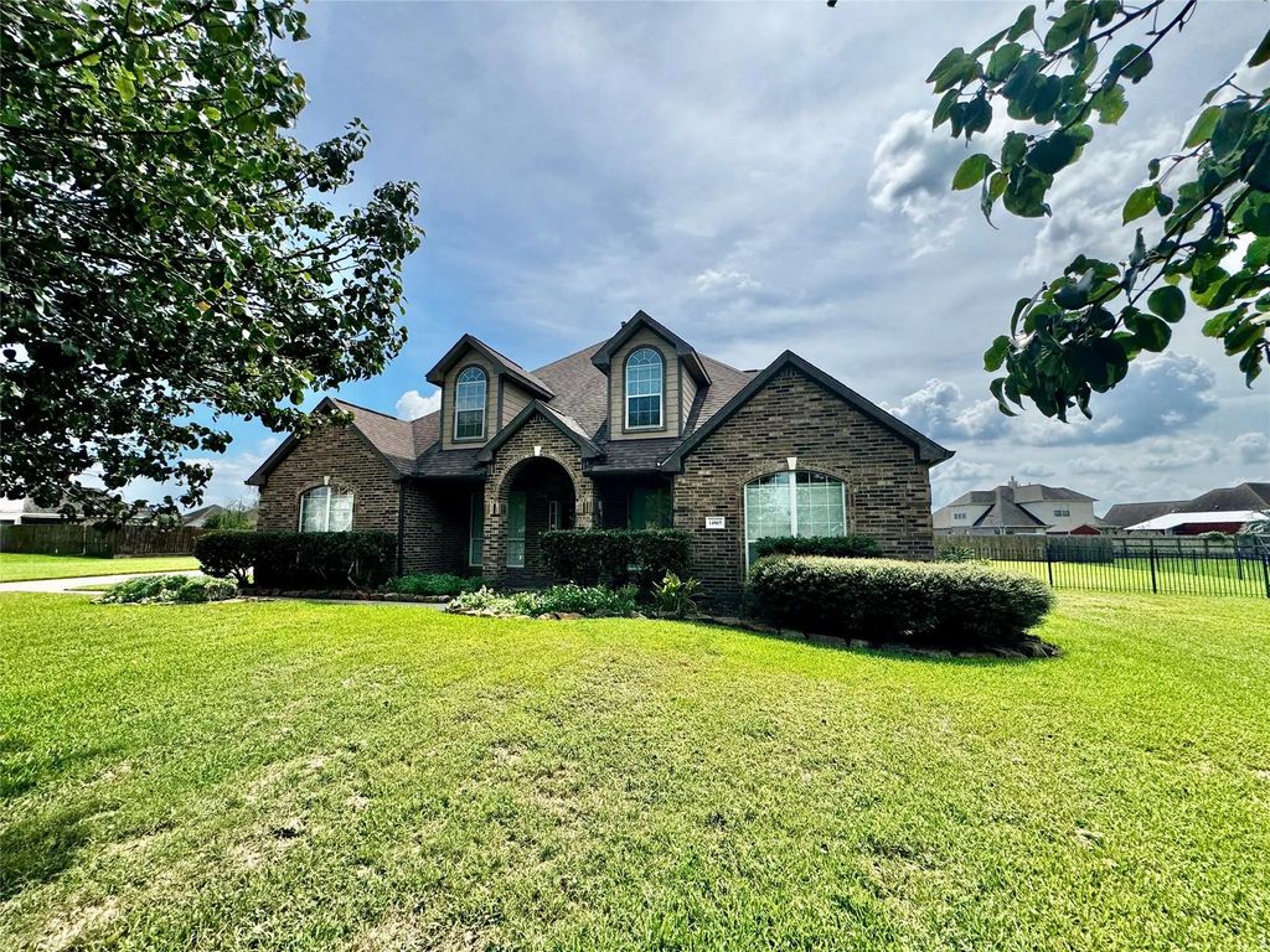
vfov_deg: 85.7
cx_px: 635
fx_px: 514
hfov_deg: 102.1
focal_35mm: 14
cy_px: 476
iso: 40
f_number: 2.2
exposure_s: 1/2273
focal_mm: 2.22
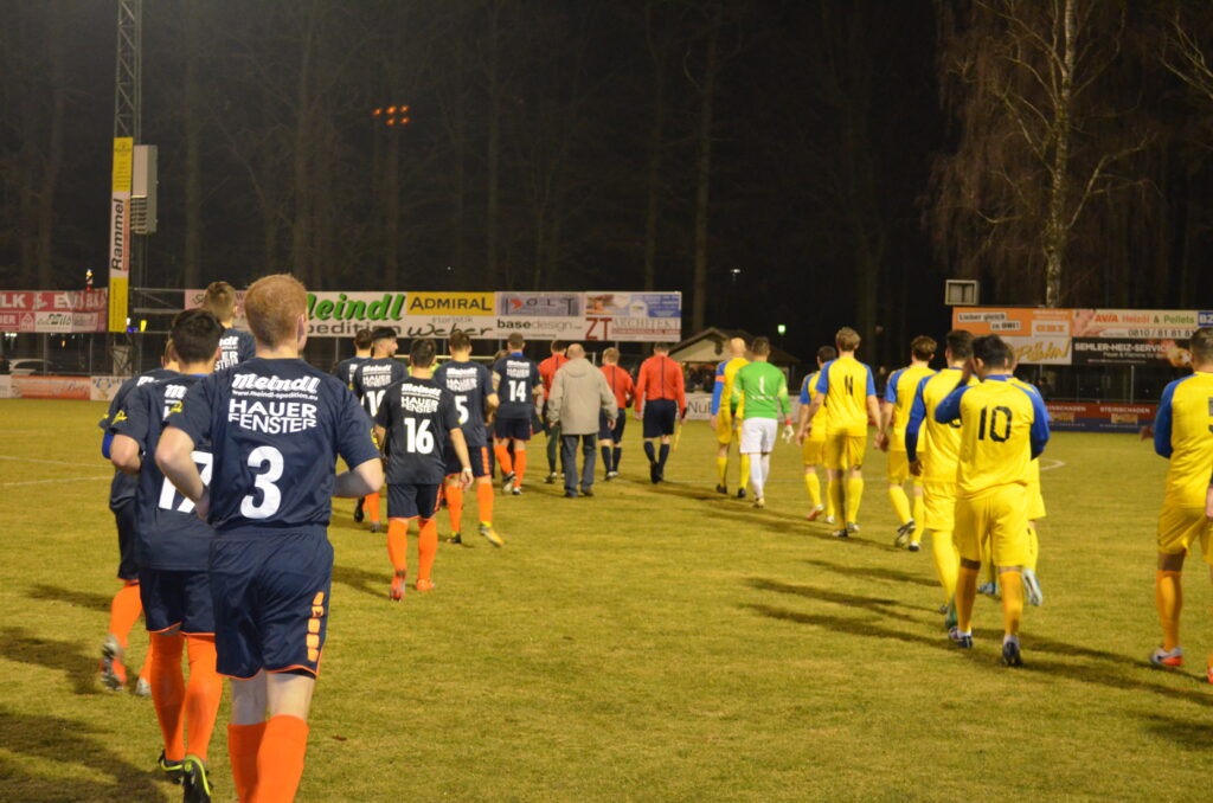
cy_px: 402
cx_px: 606
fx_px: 2017
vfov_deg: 22.5
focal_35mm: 60
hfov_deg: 33.5
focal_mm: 40
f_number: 5.3
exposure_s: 1/60
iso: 3200
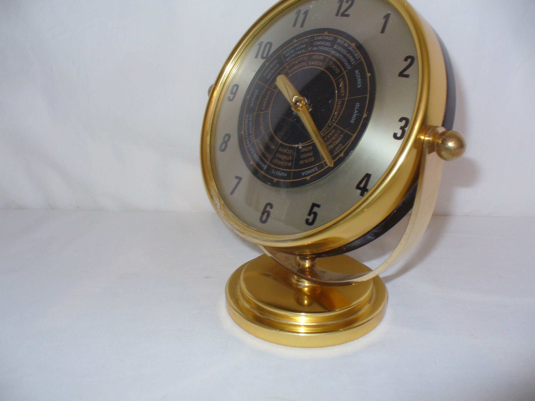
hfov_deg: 50.1
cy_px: 200
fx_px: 572
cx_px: 268
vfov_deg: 38.7
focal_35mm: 37
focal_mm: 6.1
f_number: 2.8
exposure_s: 1/8
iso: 100
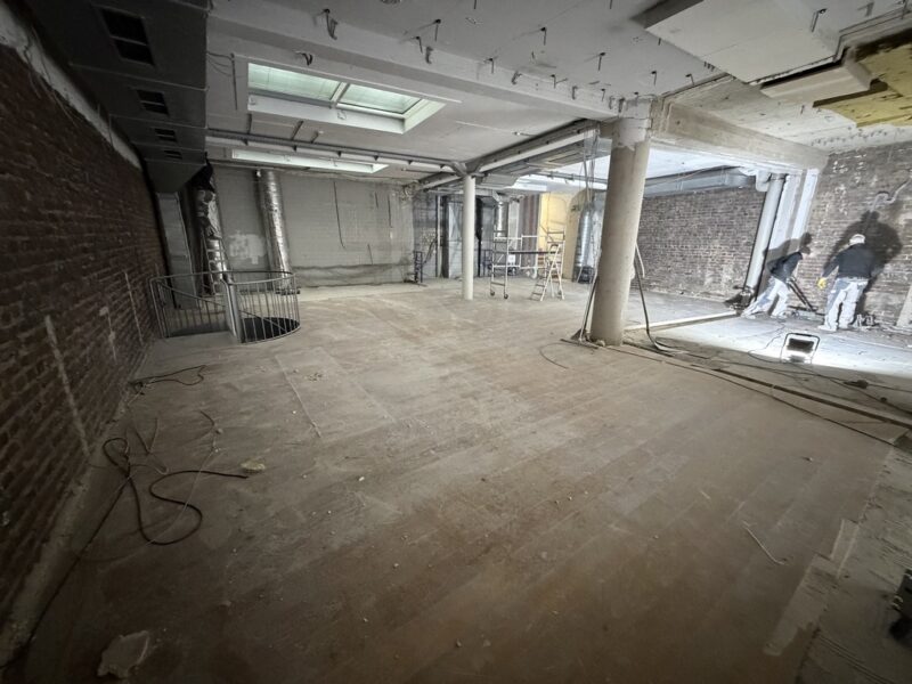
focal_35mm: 14
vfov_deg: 85.7
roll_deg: -0.8
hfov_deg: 102.1
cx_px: 456
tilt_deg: -18.0
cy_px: 342
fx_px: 369
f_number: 2.2
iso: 1250
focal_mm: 2.22
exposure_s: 1/50
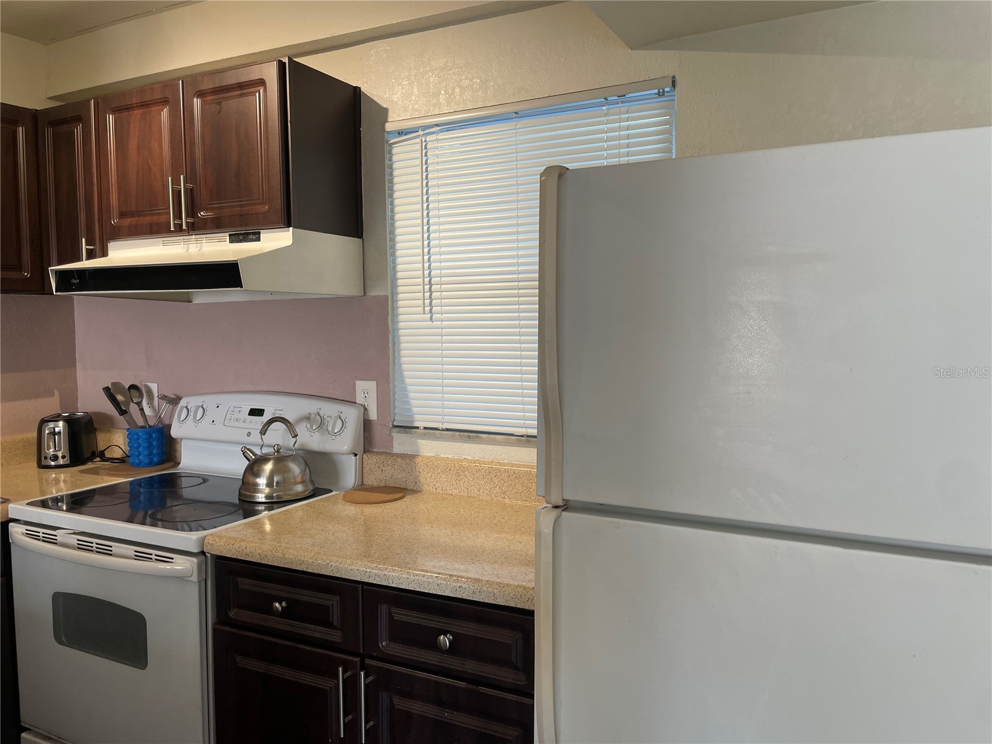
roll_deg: +0.8
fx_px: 745
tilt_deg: -3.4
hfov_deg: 67.3
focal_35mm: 26
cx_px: 496
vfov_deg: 53.1
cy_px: 372
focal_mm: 4.2
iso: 80
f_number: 1.6
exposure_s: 1/60
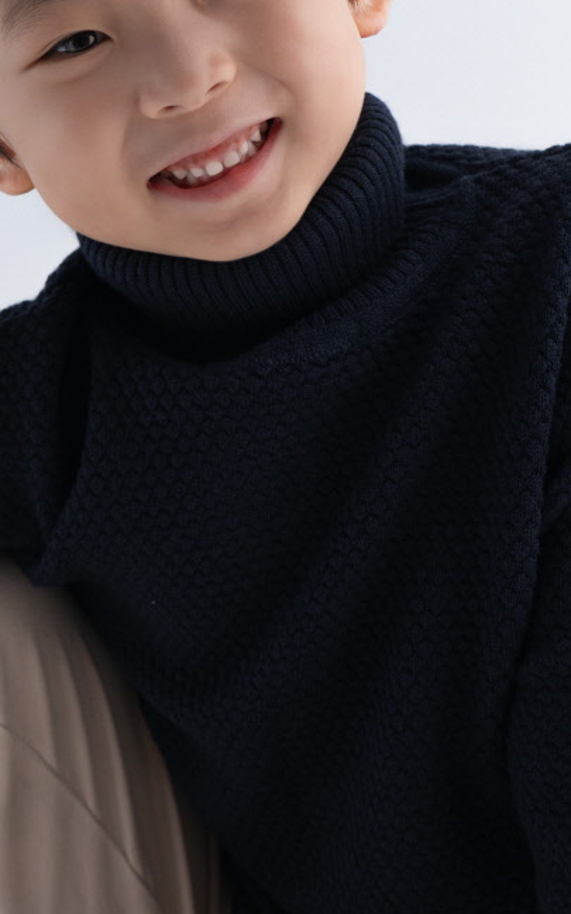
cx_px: 118
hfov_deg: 11.1
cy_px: 508
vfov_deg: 17.7
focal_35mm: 118
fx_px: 2938
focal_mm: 50
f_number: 5.6
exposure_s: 1/125
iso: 100
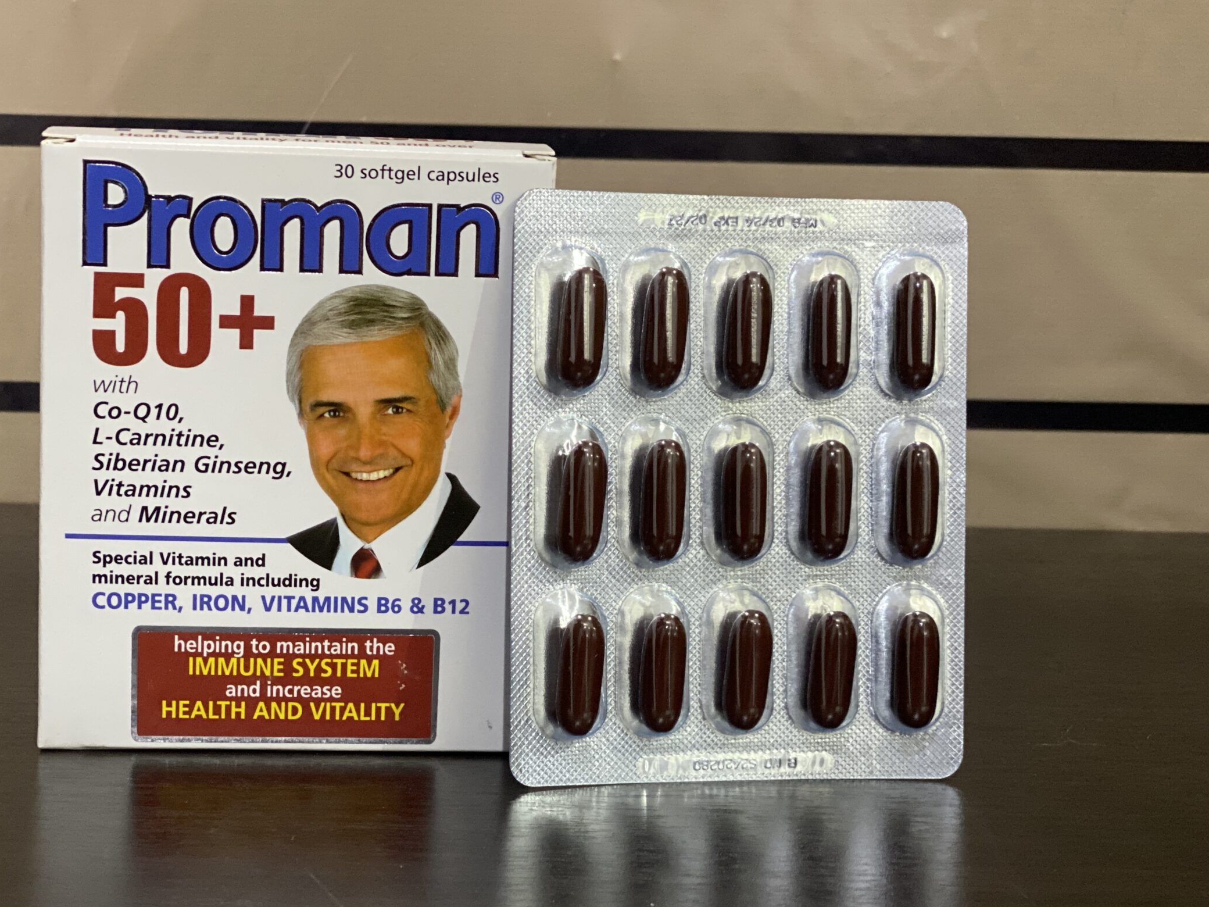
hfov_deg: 30.2
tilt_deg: -7.8
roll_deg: +0.0
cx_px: 467
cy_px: 483
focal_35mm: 64
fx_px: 2235
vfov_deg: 22.9
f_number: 2
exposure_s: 1/40
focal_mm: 6
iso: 400
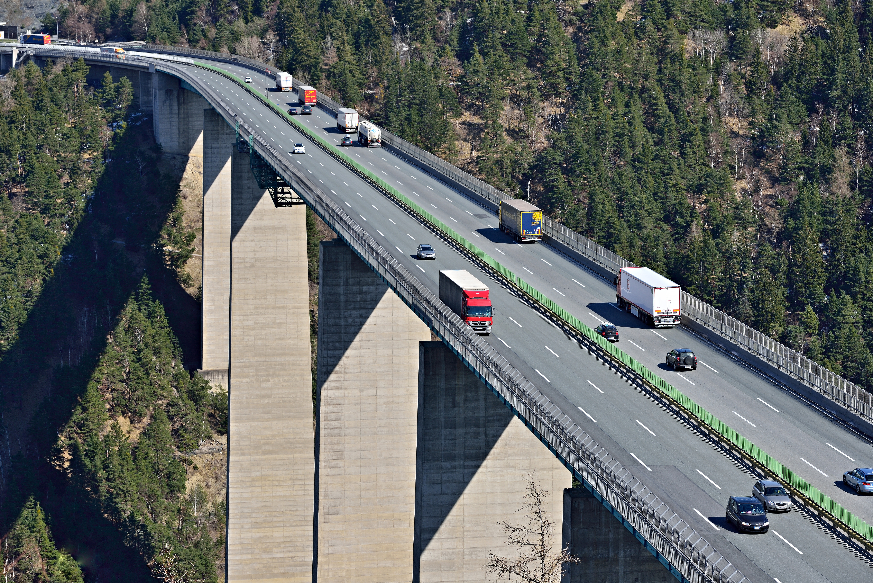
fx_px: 2547
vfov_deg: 13.1
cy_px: 292
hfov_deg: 19.4
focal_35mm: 105
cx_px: 436
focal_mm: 105
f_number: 8
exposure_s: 1/500
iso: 140
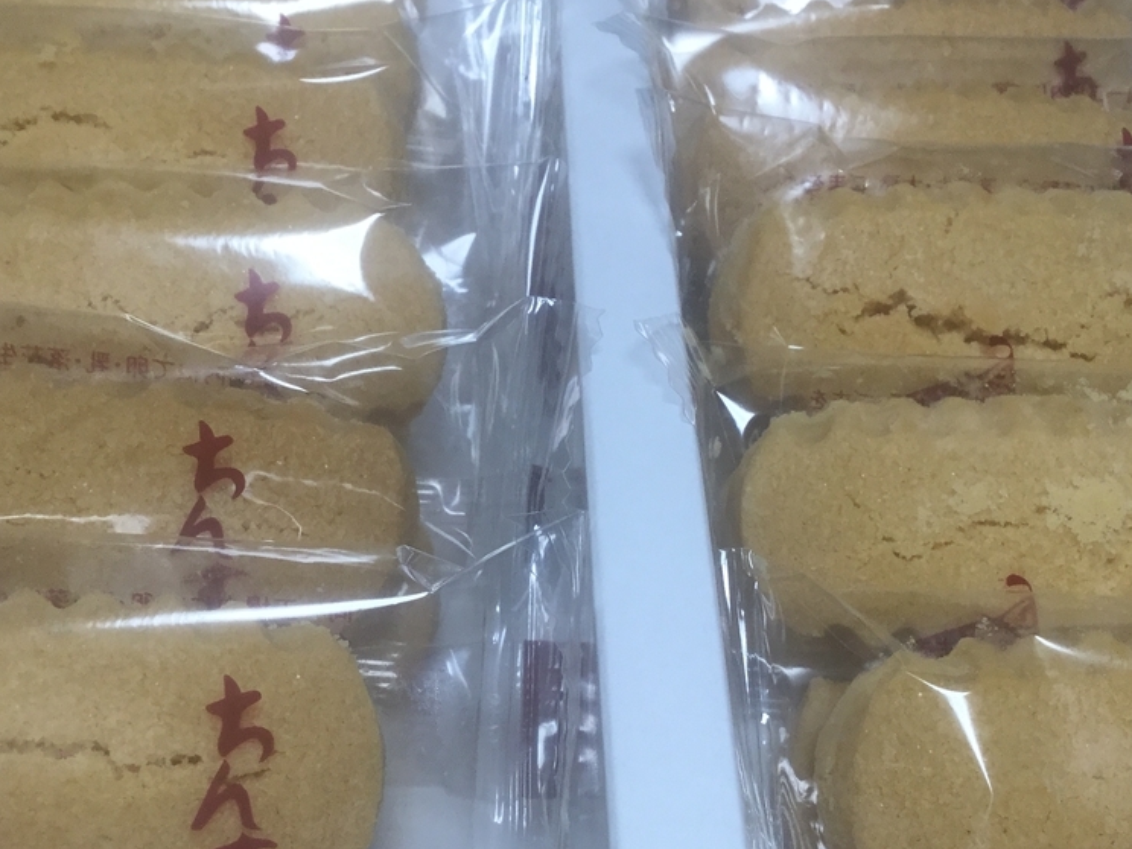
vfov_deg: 29.1
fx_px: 1635
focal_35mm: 50
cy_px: 499
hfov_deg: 38.2
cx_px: 581
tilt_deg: -48.7
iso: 32
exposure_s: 1/40
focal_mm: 3.3
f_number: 2.4
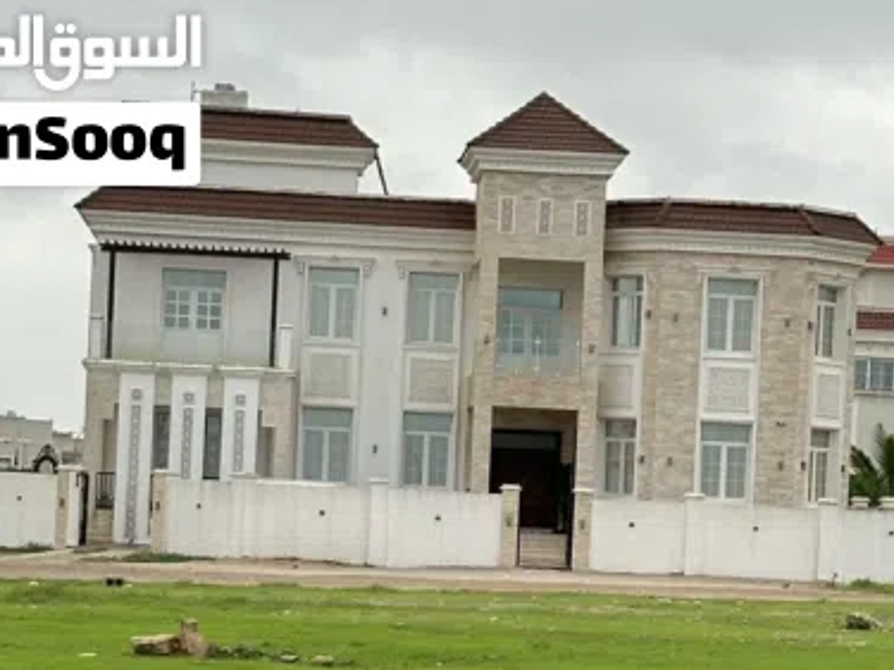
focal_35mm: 82
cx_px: 560
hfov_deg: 23.8
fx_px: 2117
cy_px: 529
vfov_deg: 17.8
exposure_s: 1/2358
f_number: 1.78
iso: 64
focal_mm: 6.86
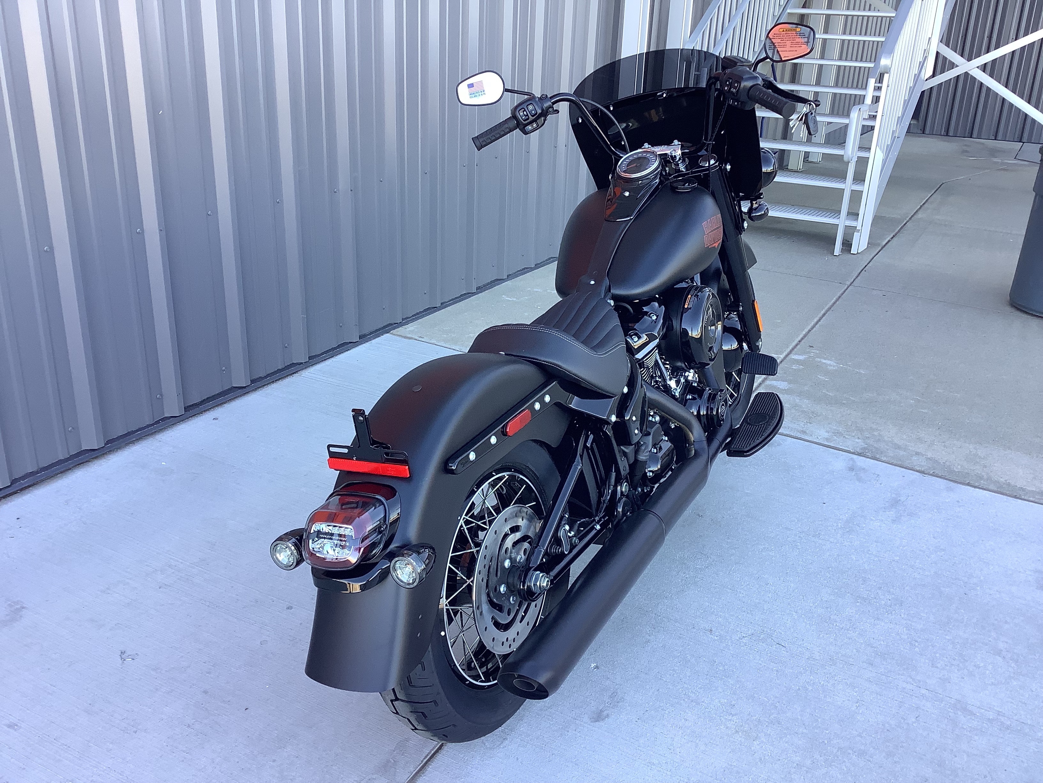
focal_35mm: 31
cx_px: 522
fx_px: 934
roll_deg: -3.6
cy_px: 392
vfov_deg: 45.4
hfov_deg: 58.4
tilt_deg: -22.4
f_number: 2.4
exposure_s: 1/120
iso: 50
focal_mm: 3.3
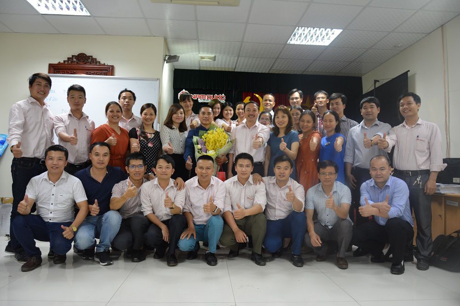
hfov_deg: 67.4
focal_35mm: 27
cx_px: 230
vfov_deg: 47.9
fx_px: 345
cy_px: 153
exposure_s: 1/25
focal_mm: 18
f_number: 3.5
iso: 800
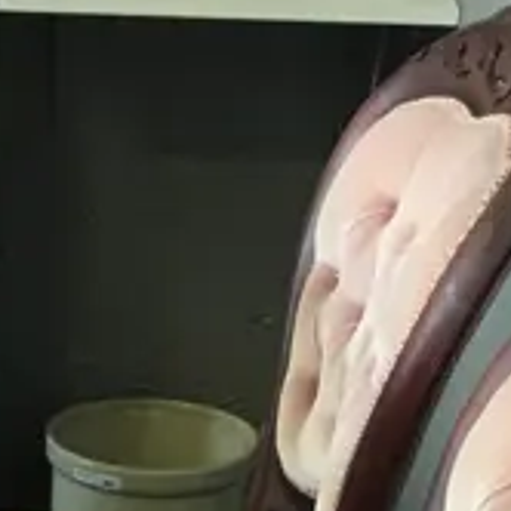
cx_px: -12
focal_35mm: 158
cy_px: 1268
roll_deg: -1.6
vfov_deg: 9.7
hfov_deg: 10.9
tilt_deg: -34.1
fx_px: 2639
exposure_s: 1/17
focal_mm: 4.15
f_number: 2.2
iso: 50
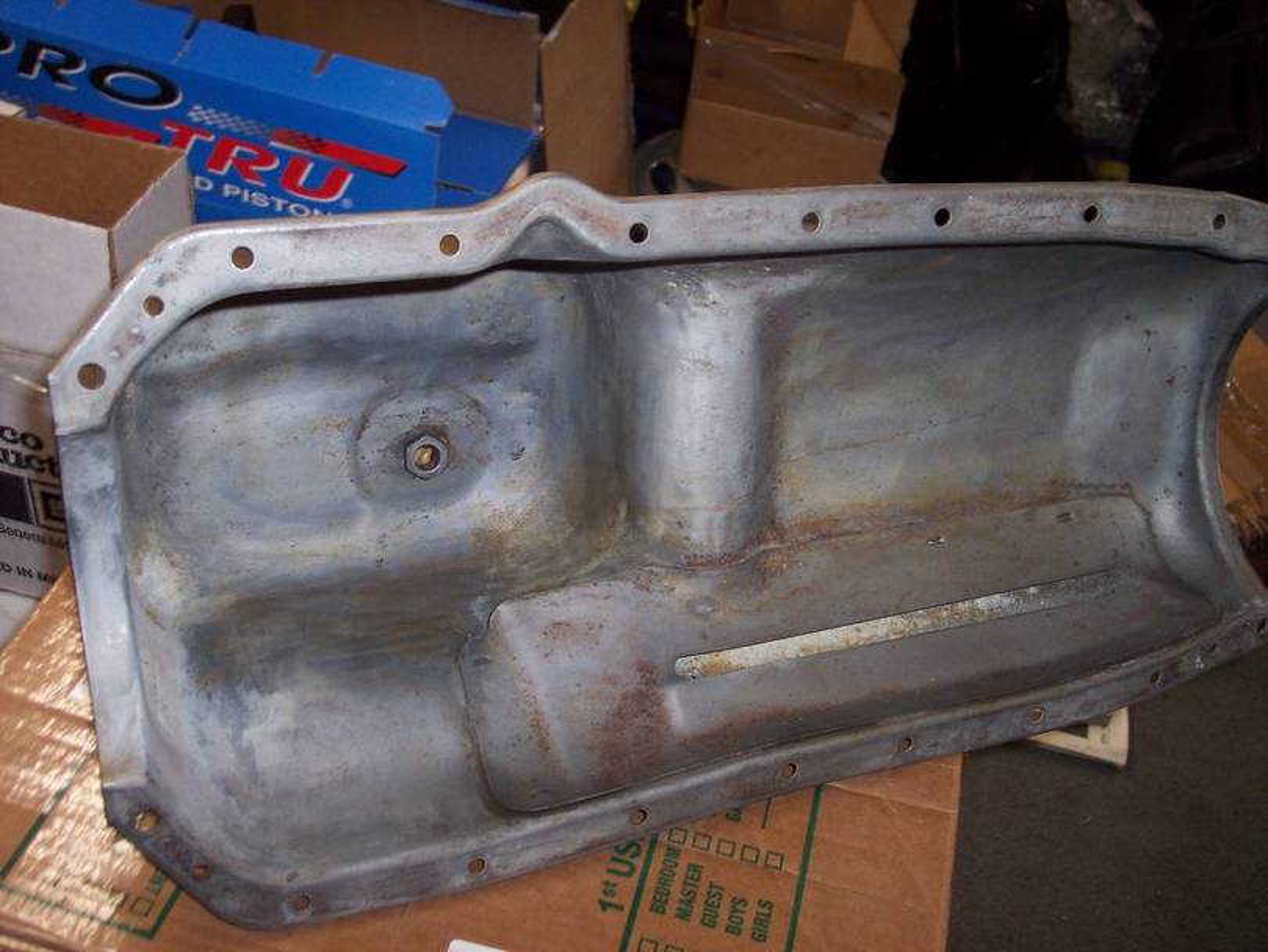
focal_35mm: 38
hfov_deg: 49.0
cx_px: 634
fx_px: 1392
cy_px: 476
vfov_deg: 37.7
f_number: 2.8
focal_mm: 8
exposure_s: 1/30
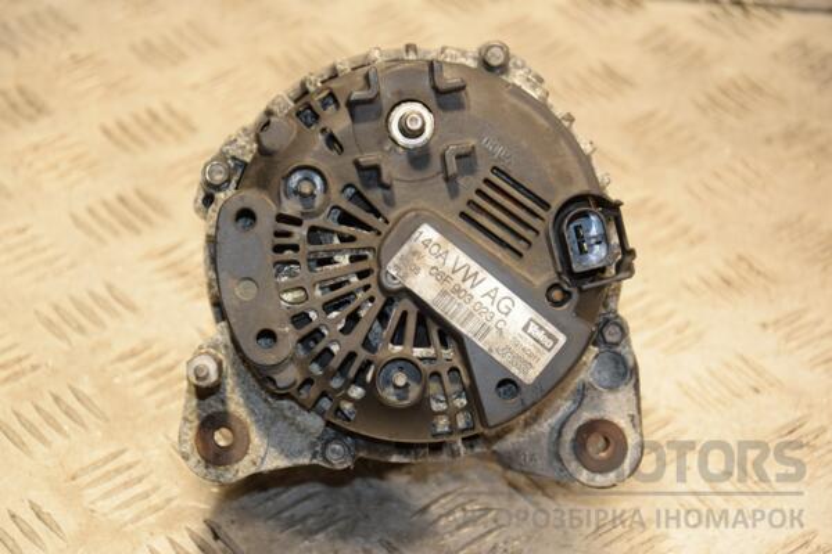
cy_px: 277
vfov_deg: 13.0
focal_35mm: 105
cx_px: 416
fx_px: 2426
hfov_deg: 19.5
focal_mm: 70
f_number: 5.3
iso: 800
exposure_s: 1/100
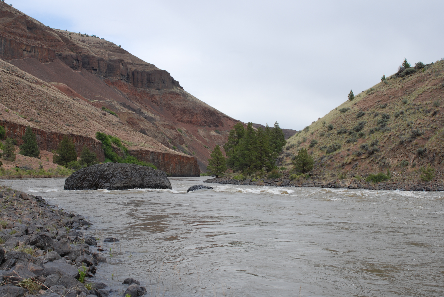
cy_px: 146
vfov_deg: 29.9
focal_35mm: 45
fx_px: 556
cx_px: 213
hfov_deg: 43.5
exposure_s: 1/250
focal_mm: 28
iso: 200
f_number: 8
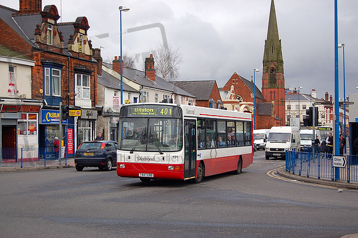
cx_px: 179
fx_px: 626
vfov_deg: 21.5
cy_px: 119
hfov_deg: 31.9
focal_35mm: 63
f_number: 5.3
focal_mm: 42
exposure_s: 1/800
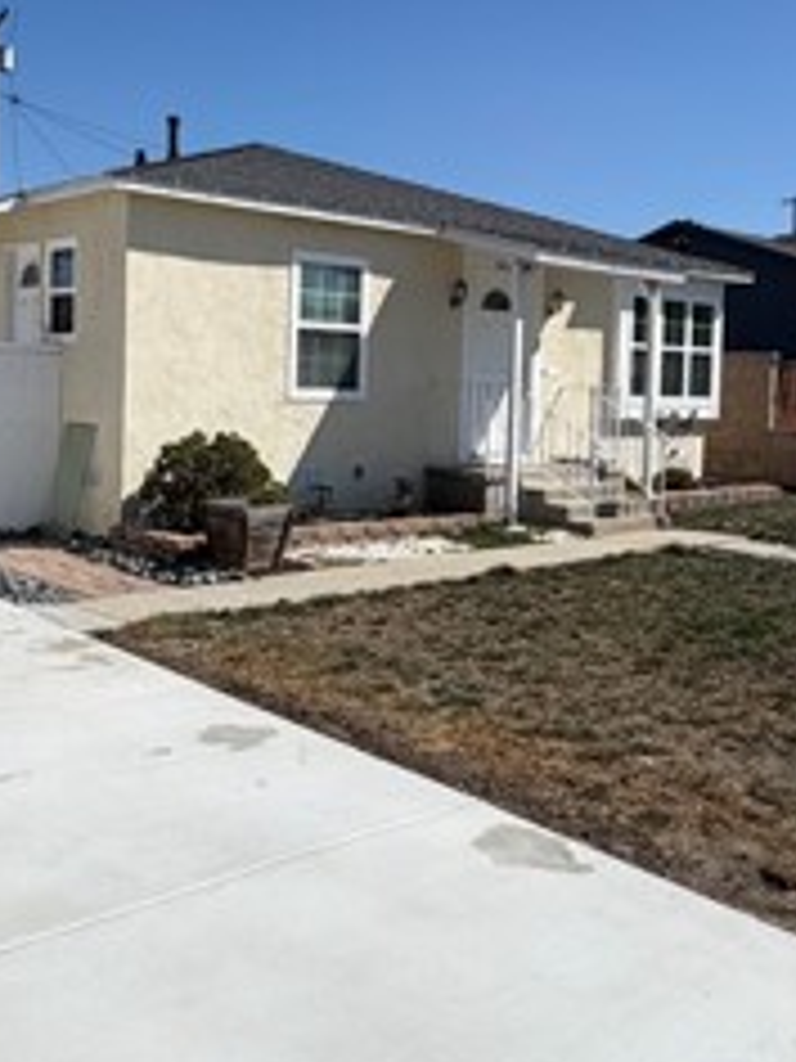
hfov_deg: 37.7
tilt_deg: -3.3
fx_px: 1165
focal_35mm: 38
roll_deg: -2.9
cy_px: 446
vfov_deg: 48.8
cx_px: 387
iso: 20
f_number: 2.2
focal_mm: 2.22
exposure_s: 1/1795
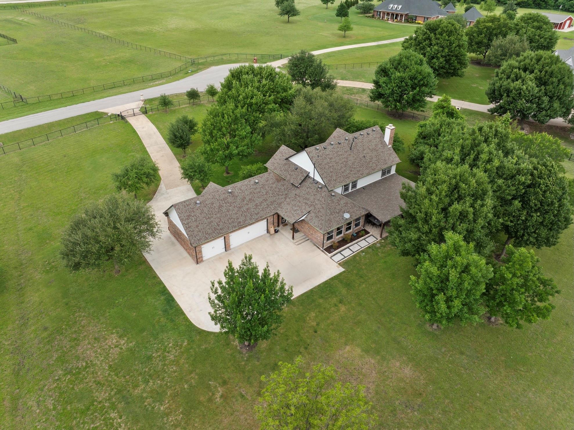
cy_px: 215
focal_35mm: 24
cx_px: 287
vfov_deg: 56.8
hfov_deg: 71.6
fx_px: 398
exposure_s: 1/400
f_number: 4
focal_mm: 12.29
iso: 100
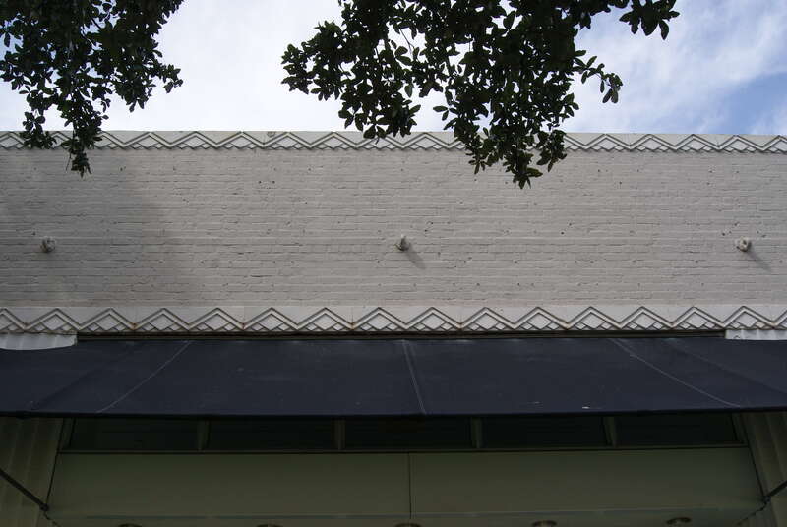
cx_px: 394
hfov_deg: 53.1
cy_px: 264
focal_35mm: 36
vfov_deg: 37.0
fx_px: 788
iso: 100
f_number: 10
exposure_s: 1/125
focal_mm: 24
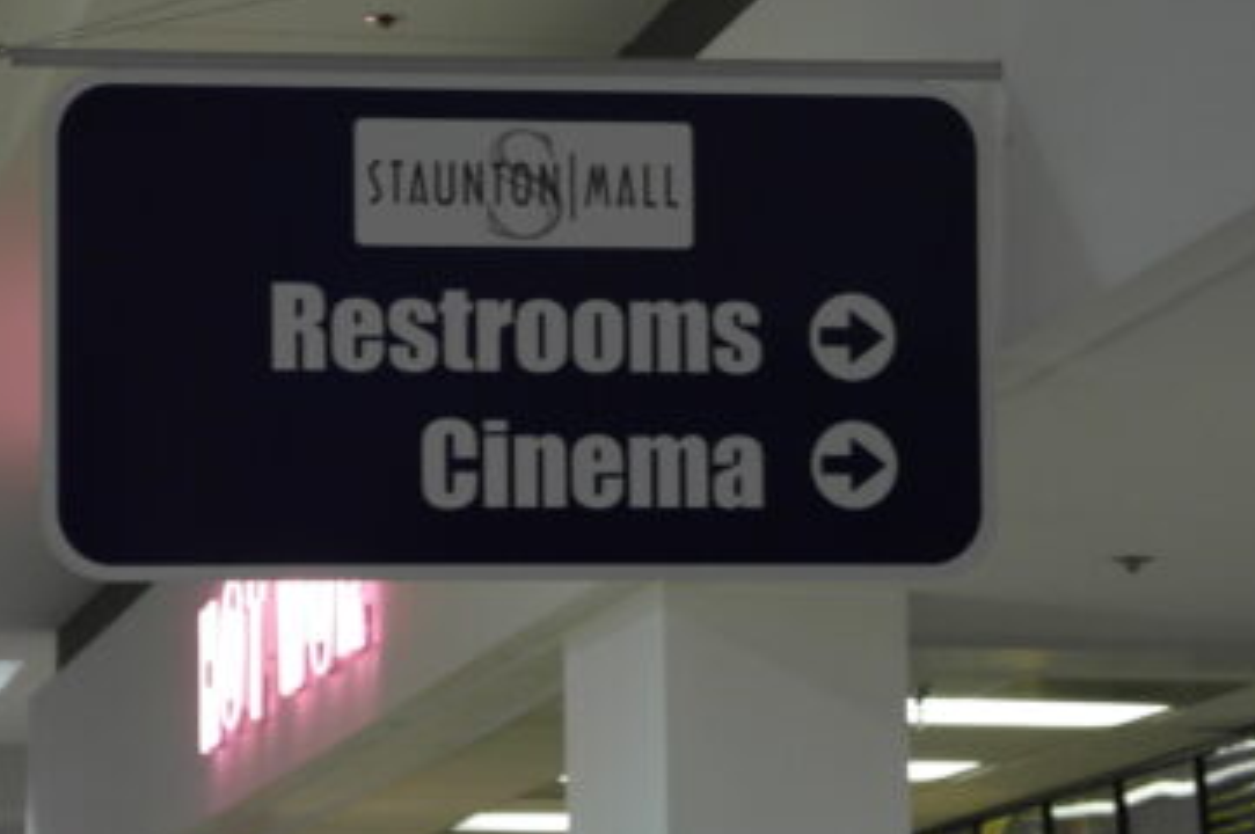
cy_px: 132
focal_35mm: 164
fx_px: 5712
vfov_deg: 8.3
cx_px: 528
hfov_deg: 12.5
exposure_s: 1/40
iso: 400
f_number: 5.6
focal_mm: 50
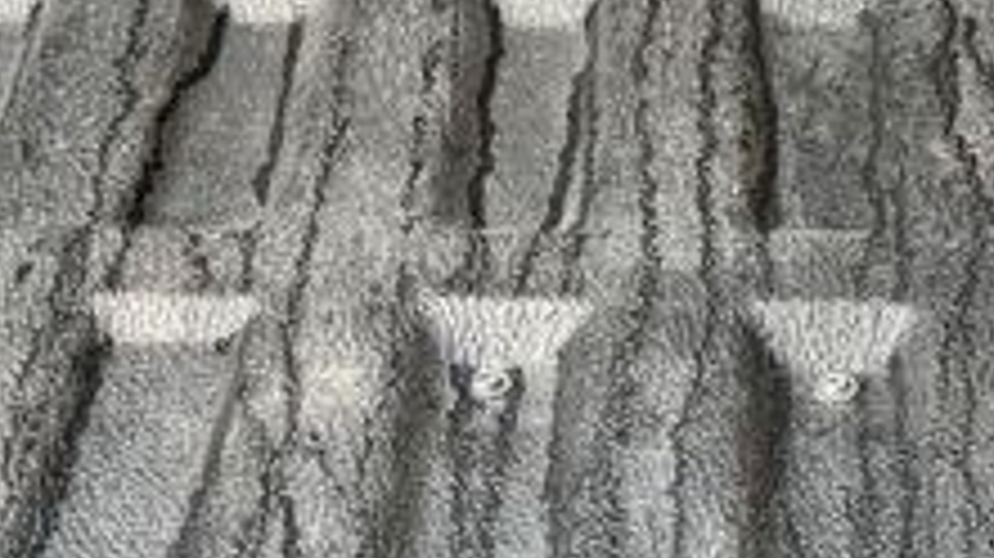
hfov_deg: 17.6
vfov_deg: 9.4
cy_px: -508
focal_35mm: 121
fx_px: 3187
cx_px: 787
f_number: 1.78
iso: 160
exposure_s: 1/229
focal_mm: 6.76
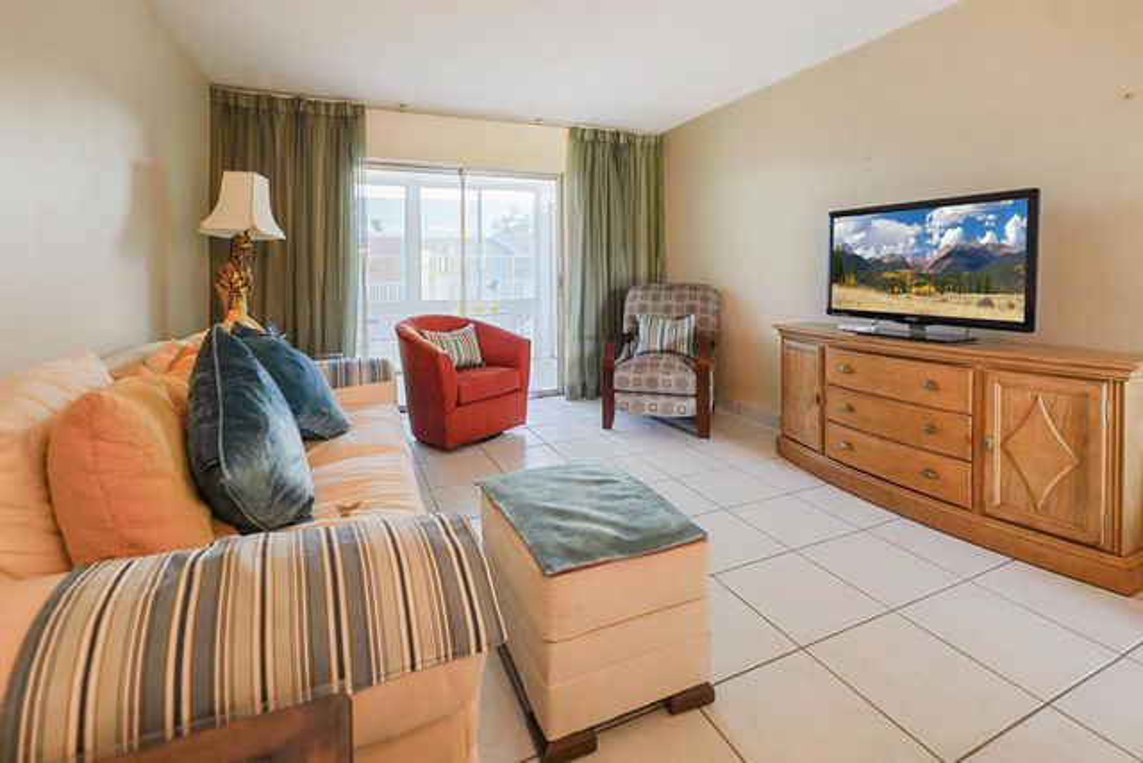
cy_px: 382
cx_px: 572
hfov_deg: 100.4
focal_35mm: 15
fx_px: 476
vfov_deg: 77.4
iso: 1250
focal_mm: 15
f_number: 4
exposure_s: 1/250
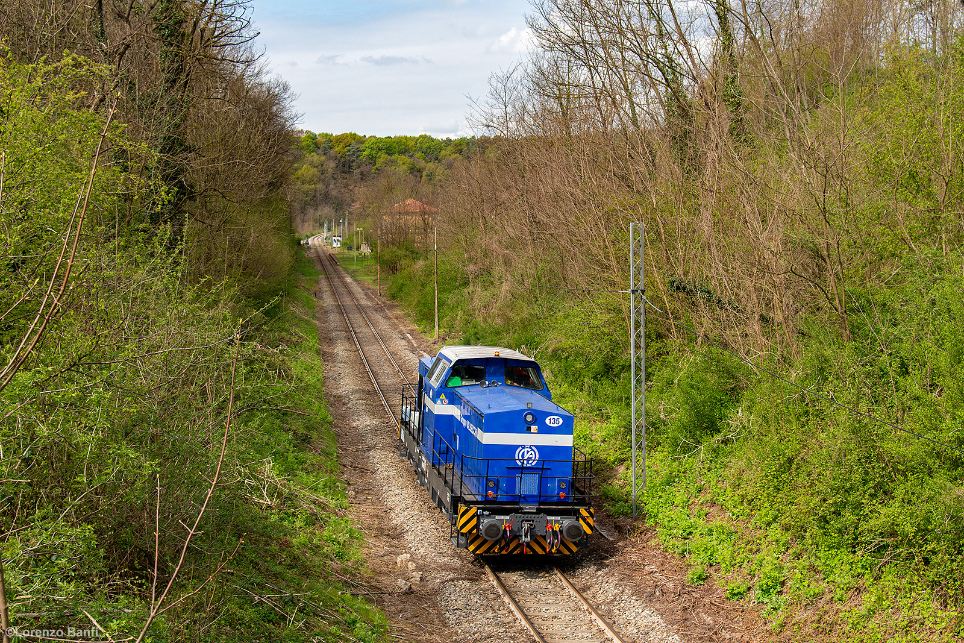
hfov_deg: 50.7
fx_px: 1018
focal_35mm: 38
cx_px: 482
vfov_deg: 35.1
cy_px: 322
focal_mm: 38
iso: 320
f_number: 5.6
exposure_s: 1/640
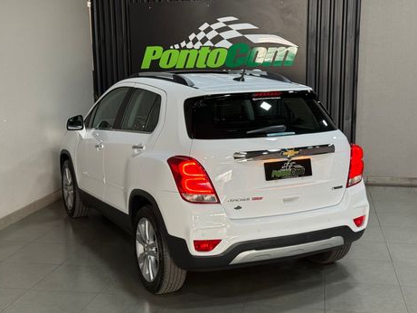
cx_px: 207
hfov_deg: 38.9
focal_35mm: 49
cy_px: 159
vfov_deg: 29.7
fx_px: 590
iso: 125
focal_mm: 6.76
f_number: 1.78
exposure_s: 1/60
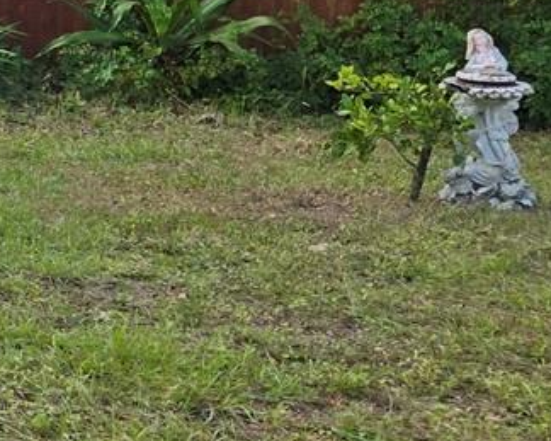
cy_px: -63
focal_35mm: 111
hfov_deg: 14.4
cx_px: -544
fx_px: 1810
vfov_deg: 13.6
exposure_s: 1/2921
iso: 64
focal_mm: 5.4
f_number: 1.8
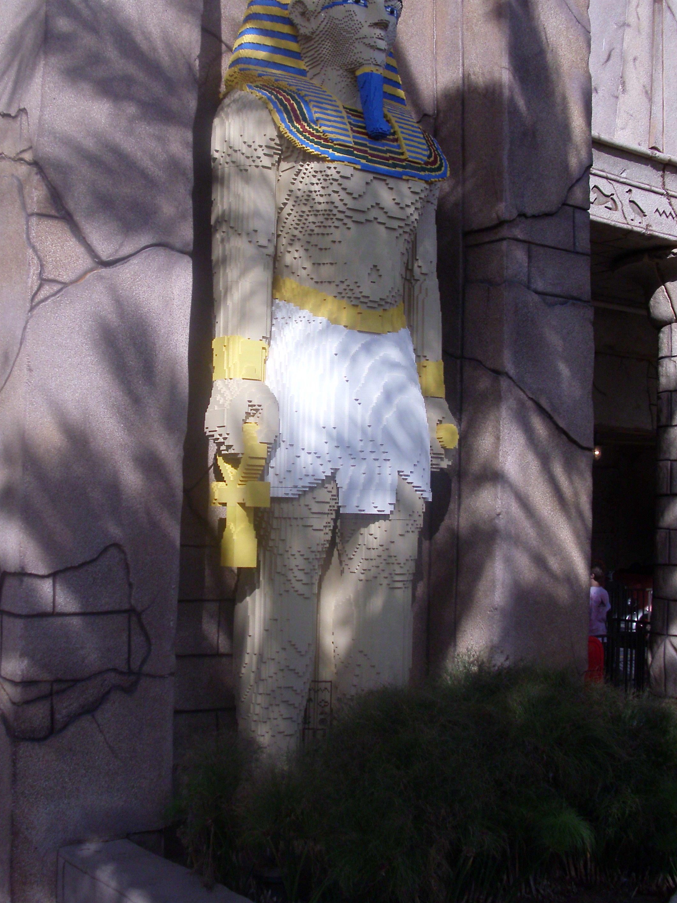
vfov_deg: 39.6
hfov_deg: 30.2
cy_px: 427
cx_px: 270
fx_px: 1252
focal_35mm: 48
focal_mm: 6.3
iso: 125
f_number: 7.8
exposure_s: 1/273
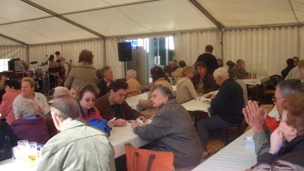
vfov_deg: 29.0
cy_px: 99
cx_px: 145
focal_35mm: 41
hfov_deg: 49.4
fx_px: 331
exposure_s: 1/160
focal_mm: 5.8
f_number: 4.3
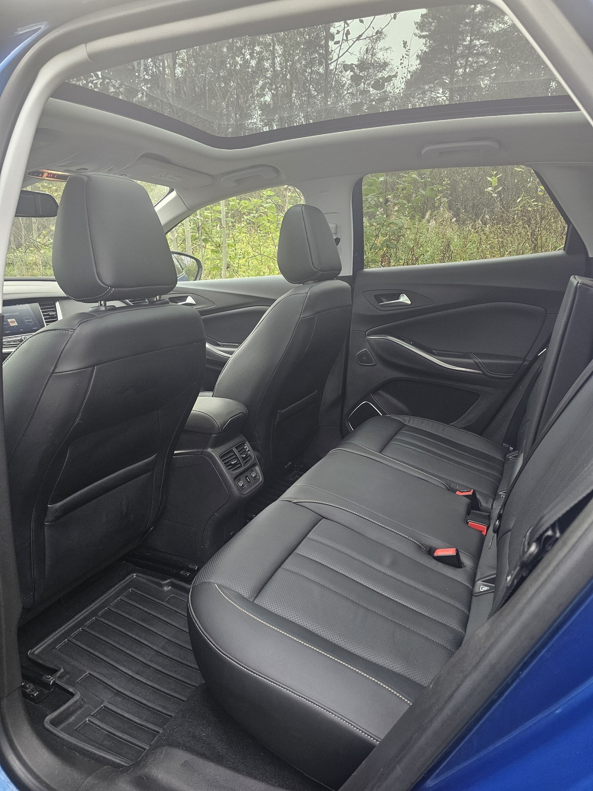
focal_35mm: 23
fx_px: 525
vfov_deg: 73.9
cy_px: 396
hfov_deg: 58.9
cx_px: 296
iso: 125
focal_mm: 6.3
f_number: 1.7
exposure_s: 1/100
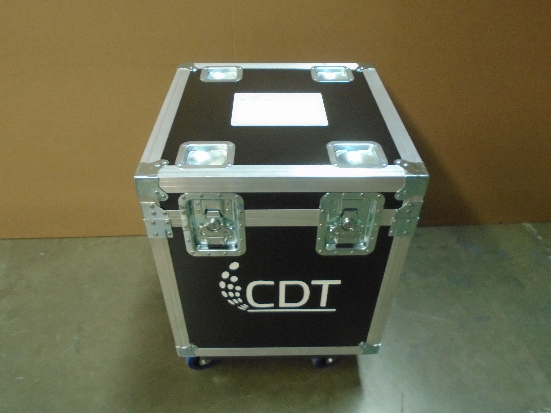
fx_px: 414
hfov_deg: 67.3
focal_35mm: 26
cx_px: 276
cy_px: 206
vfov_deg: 53.1
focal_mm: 4.6
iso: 400
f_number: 3.2
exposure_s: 1/15
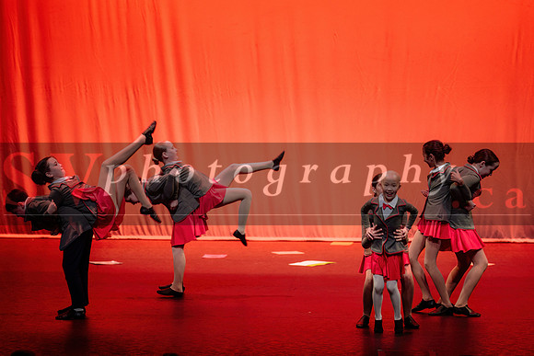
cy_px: 197
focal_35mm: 131
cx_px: 295
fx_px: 1938
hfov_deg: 15.7
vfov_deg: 10.5
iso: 1250
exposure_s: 1/250
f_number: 2.8
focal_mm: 112
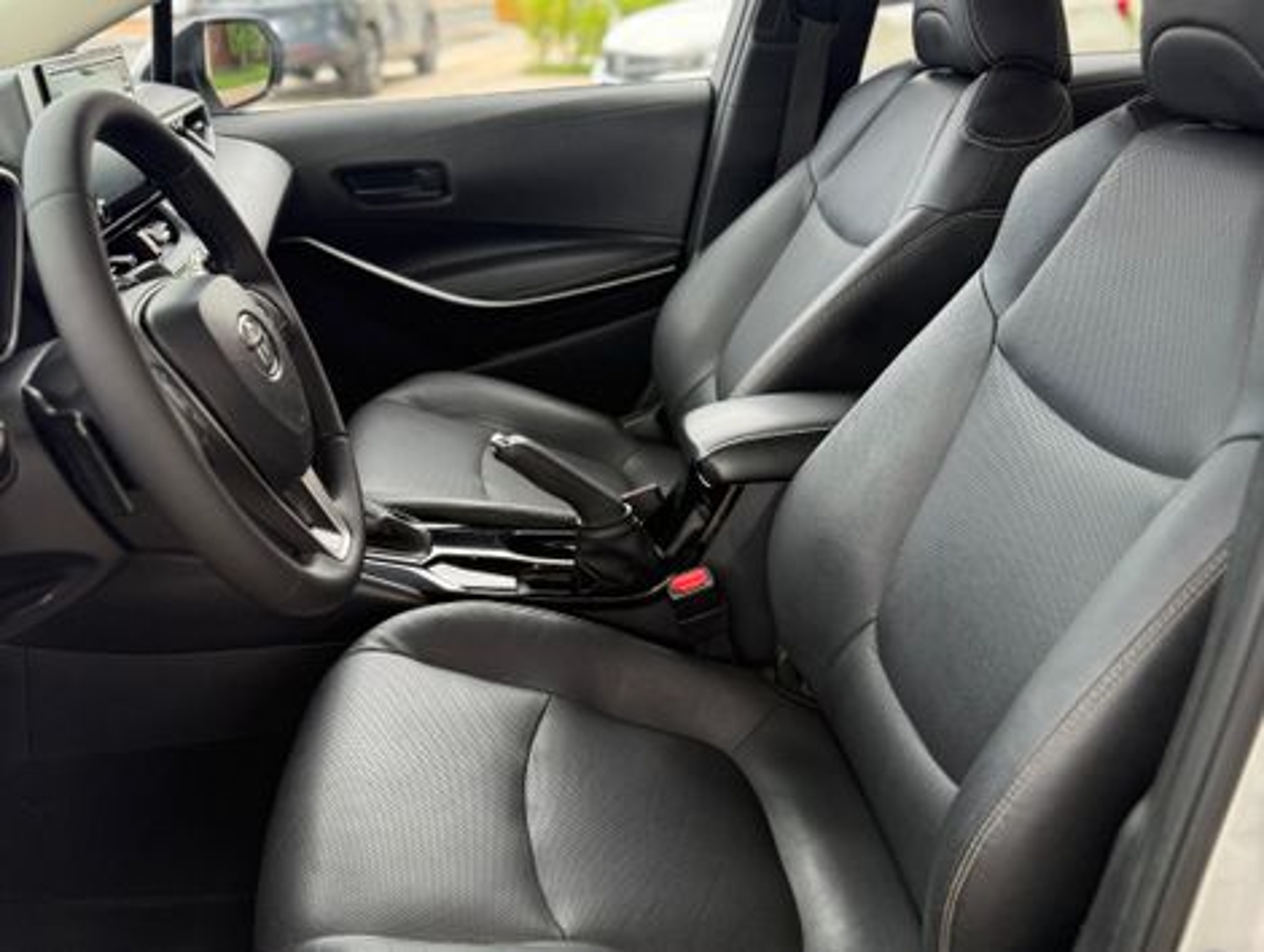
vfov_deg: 56.9
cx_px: 632
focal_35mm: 24
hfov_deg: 71.5
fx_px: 878
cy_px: 476
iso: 100
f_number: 1.78
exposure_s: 1/232
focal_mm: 6.76
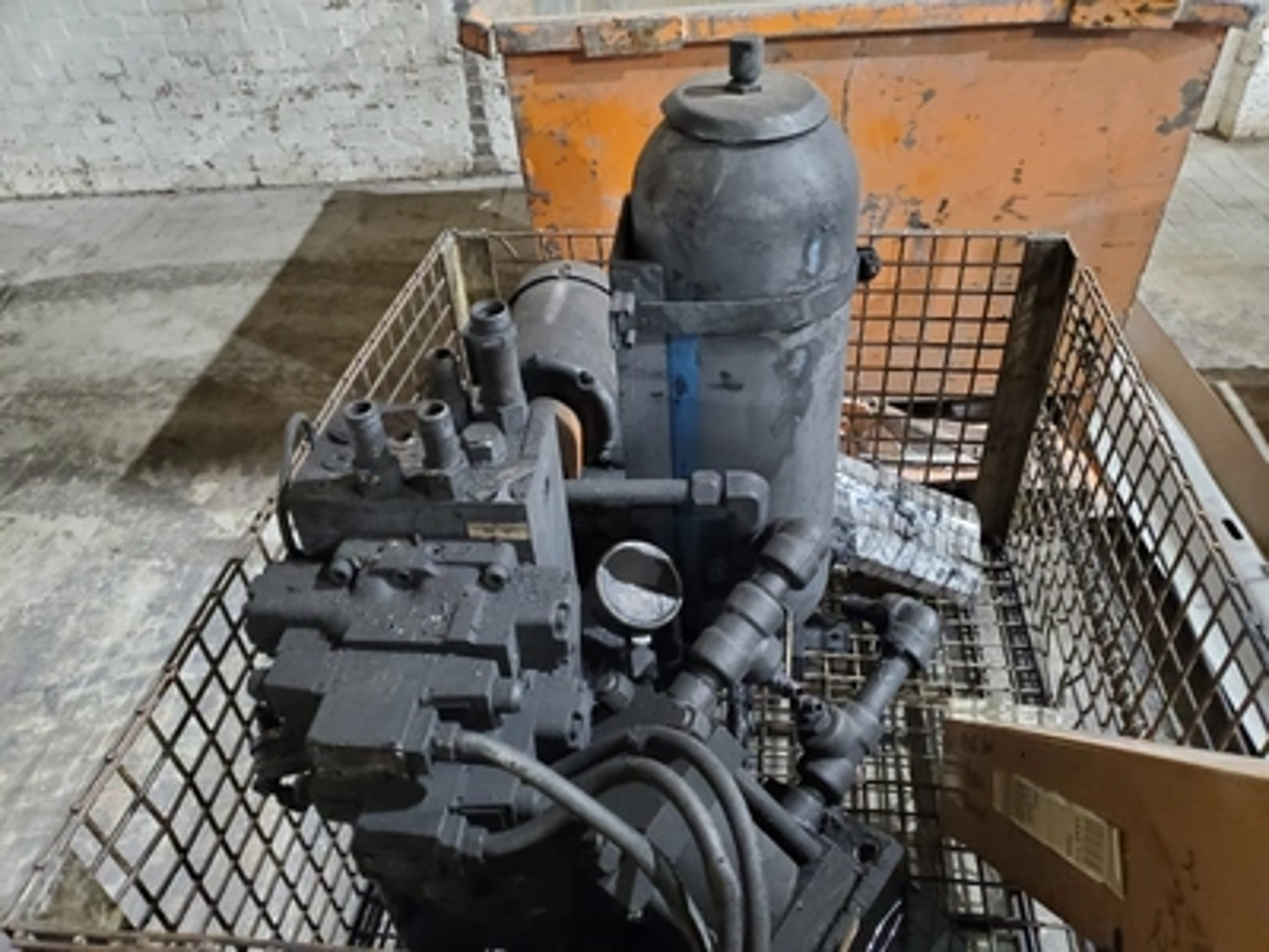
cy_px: 476
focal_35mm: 26
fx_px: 953
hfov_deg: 67.3
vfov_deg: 53.1
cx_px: 634
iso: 640
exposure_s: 1/19
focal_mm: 4.3
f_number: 1.5
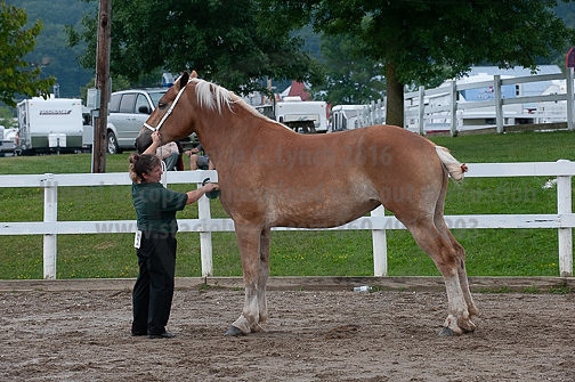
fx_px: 2393
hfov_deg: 13.7
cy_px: 191
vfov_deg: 9.1
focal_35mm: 150
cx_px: 288
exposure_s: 1/1600
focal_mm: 150
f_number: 5.6
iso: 1600
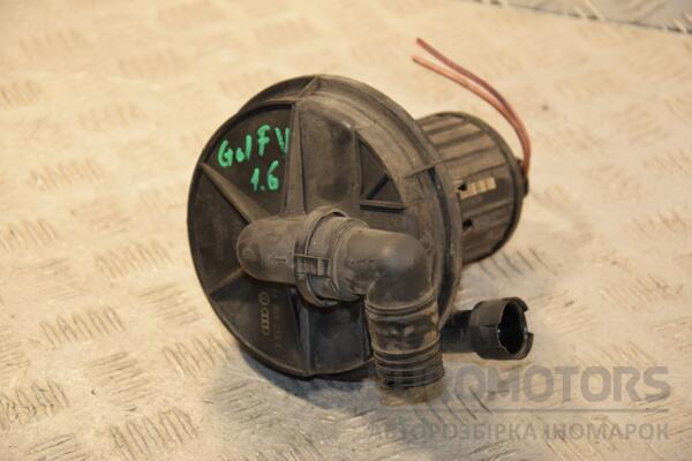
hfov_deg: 19.5
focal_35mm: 105
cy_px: 230
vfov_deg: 13.0
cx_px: 346
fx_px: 2018
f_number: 5.3
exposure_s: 1/200
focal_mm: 70
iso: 800
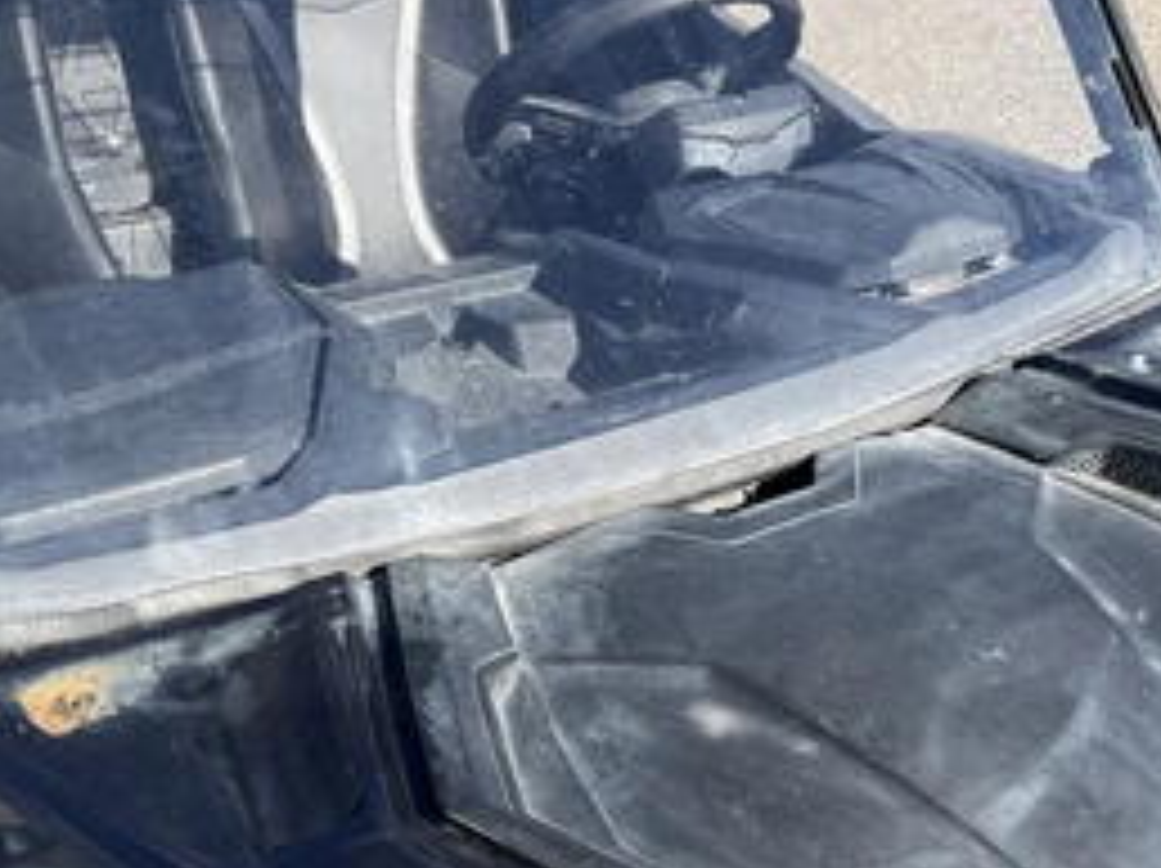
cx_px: 675
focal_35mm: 45
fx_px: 1508
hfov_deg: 42.0
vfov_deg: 32.1
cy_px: 477
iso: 25
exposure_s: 1/962
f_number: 1.8
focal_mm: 3
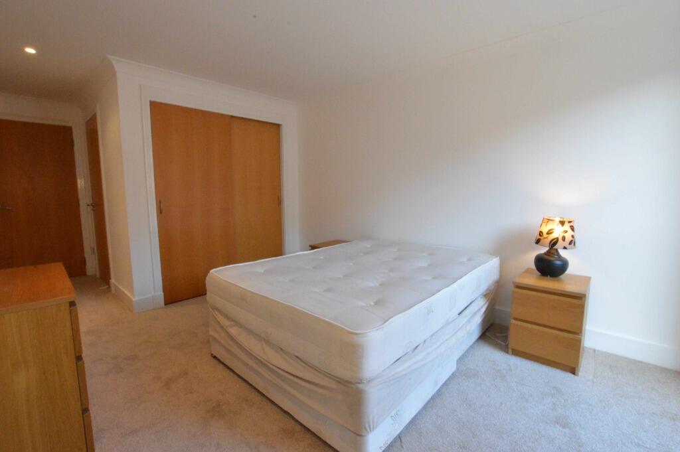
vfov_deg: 77.2
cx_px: 340
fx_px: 283
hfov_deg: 100.4
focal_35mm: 15
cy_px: 226
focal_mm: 10
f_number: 22
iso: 3200
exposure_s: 1/10
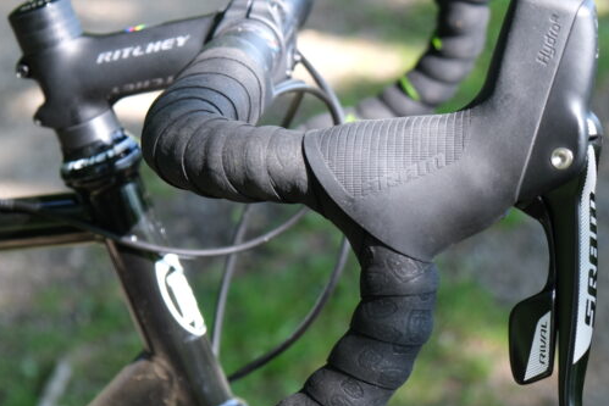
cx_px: 305
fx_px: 1946
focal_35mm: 115
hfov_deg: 17.8
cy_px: 212
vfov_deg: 11.9
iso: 160
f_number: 4
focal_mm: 37.4
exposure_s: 1/100
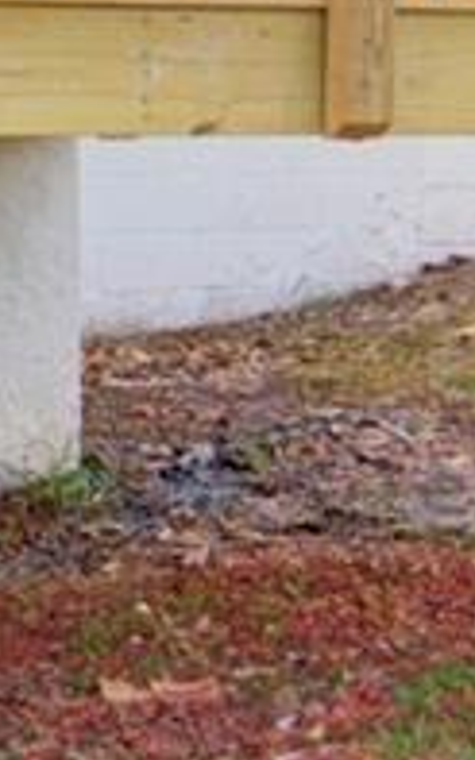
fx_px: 2632
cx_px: -533
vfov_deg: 15.7
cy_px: -189
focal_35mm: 127
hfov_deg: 9.5
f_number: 8
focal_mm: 16
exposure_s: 1/640
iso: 640
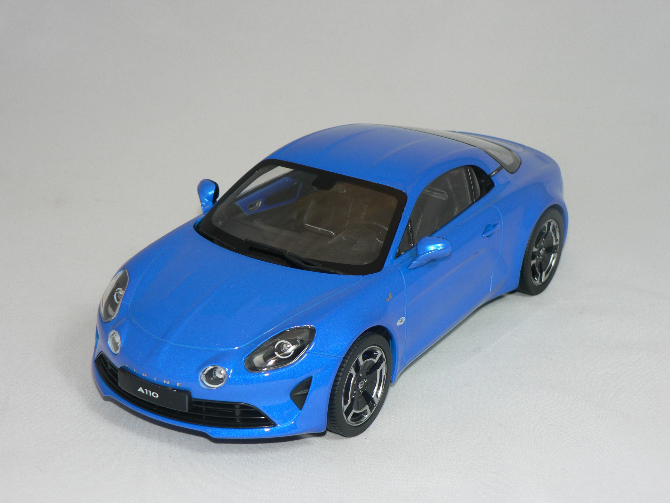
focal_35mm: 70
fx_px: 1355
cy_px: 252
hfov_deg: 27.8
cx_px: 335
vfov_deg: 21.0
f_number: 3.2
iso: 80
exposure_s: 1/60
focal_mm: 11.6
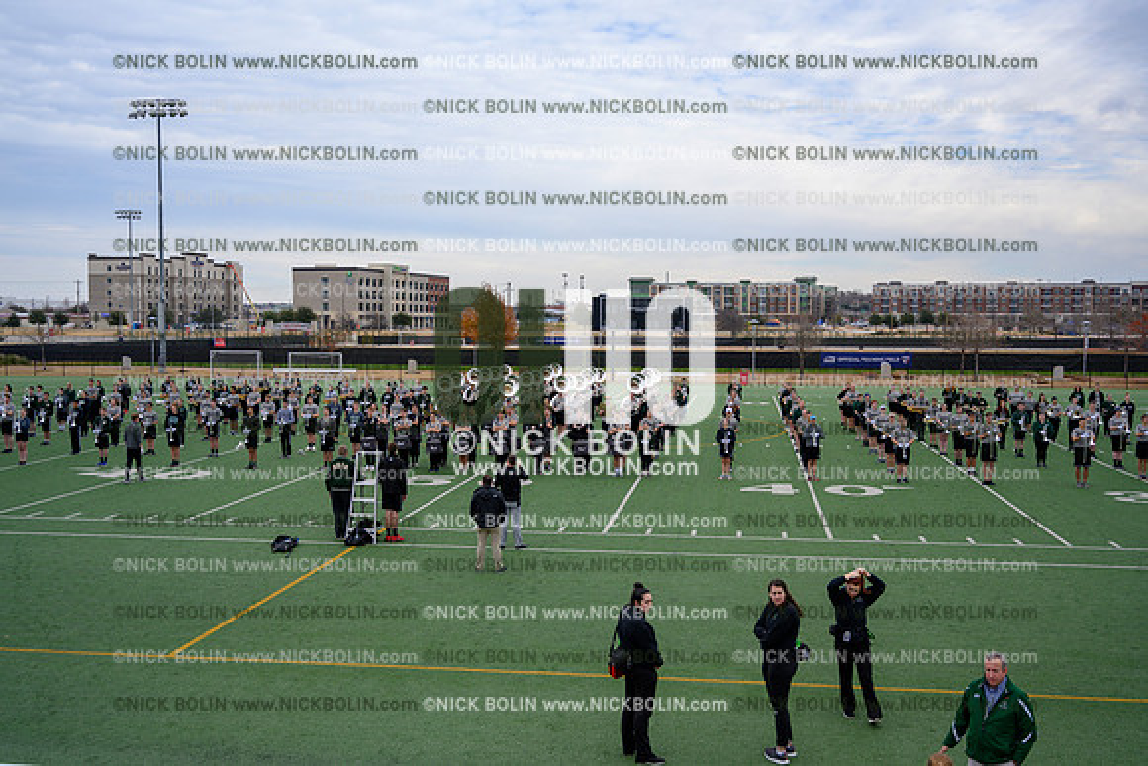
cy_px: 383
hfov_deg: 51.9
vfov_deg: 36.0
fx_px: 1180
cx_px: 574
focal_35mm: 37
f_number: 4
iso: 200
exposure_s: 1/800
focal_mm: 37
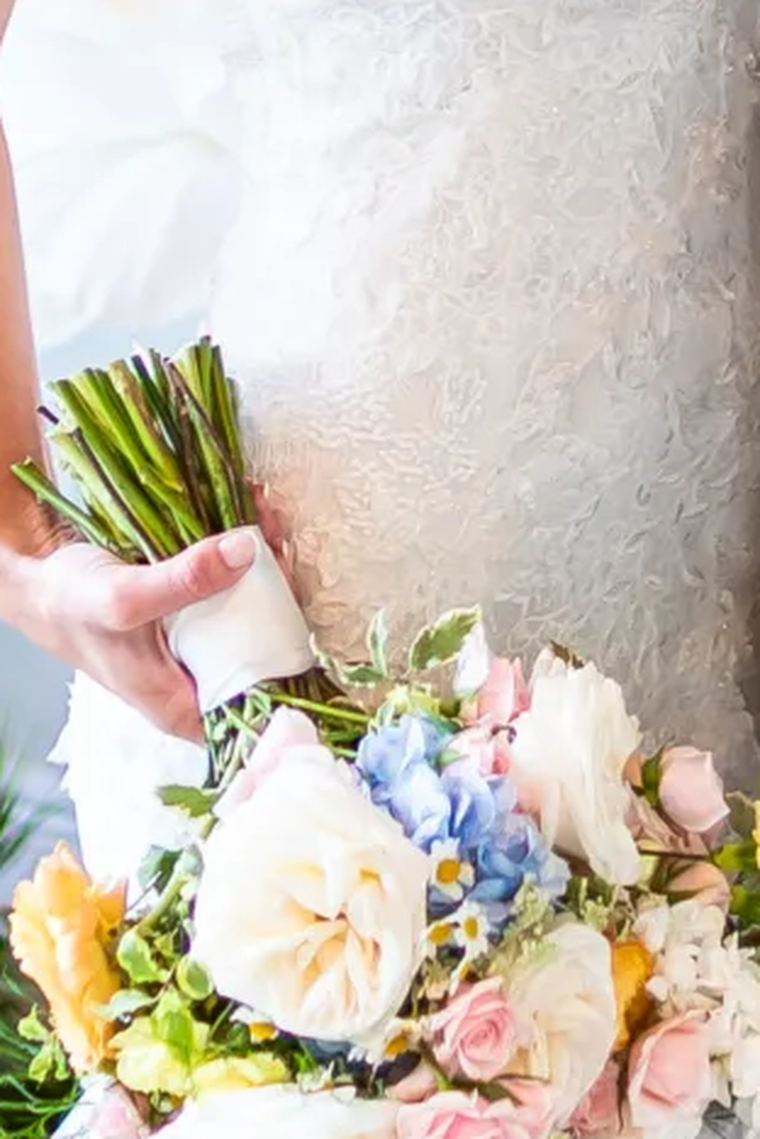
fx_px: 5478
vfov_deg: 11.4
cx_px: 704
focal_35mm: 173
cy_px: -509
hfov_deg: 7.9
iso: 100
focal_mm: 30
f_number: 1.4
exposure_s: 1/125
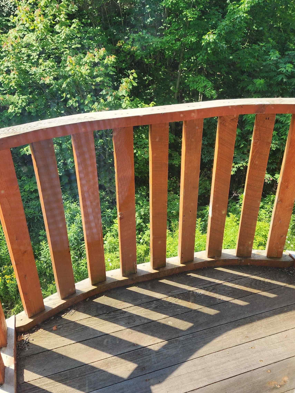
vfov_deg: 58.4
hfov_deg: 45.4
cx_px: 149
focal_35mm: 31
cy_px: 197
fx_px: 352
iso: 12
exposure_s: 1/222
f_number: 1.8
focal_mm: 6.4
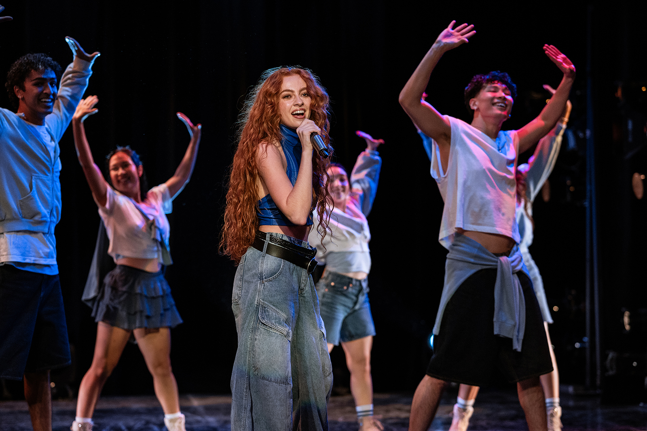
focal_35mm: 85
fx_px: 1527
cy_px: 216
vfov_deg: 16.1
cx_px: 324
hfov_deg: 23.9
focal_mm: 85
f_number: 2.8
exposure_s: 1/1000
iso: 4000
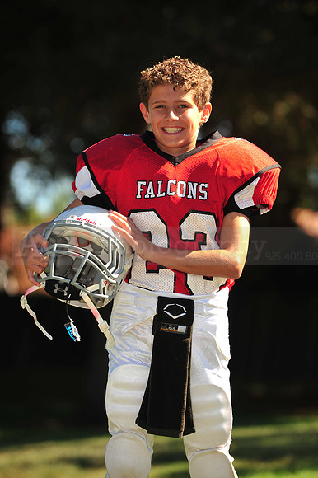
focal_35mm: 200
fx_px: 2653
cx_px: 159
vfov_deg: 10.3
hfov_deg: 6.9
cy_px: 239
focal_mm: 200
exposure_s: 1/500
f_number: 4.5
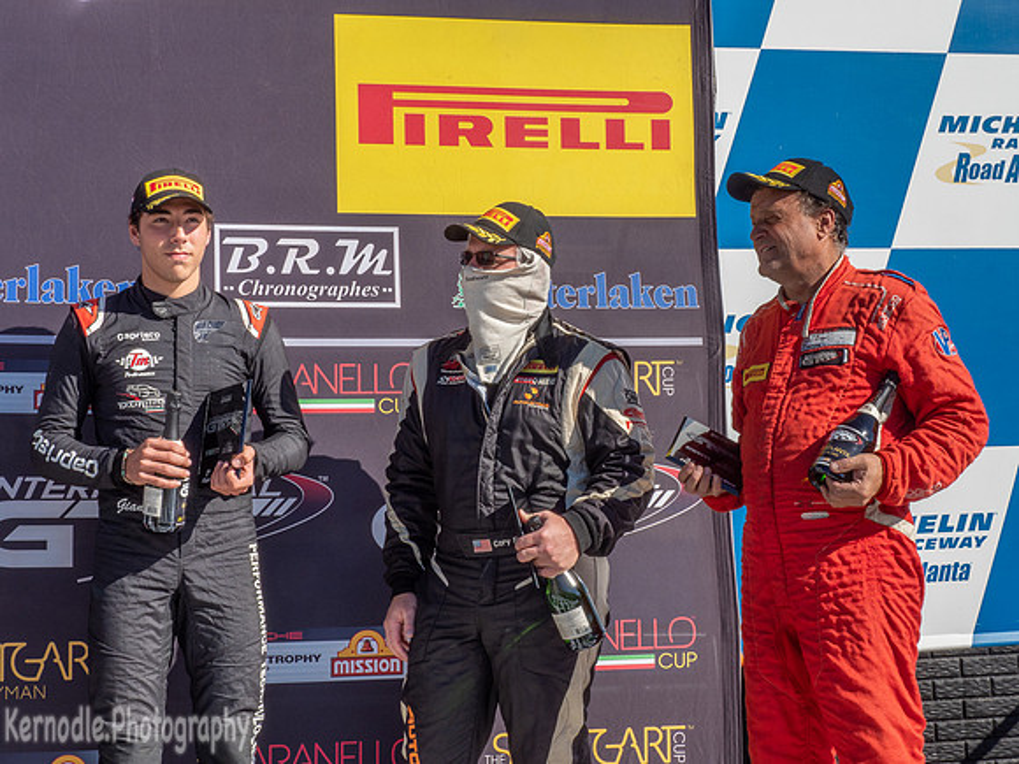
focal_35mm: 58
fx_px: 1715
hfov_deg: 33.1
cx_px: 521
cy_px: 379
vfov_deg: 25.1
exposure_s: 1/80
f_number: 16
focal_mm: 28
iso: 200
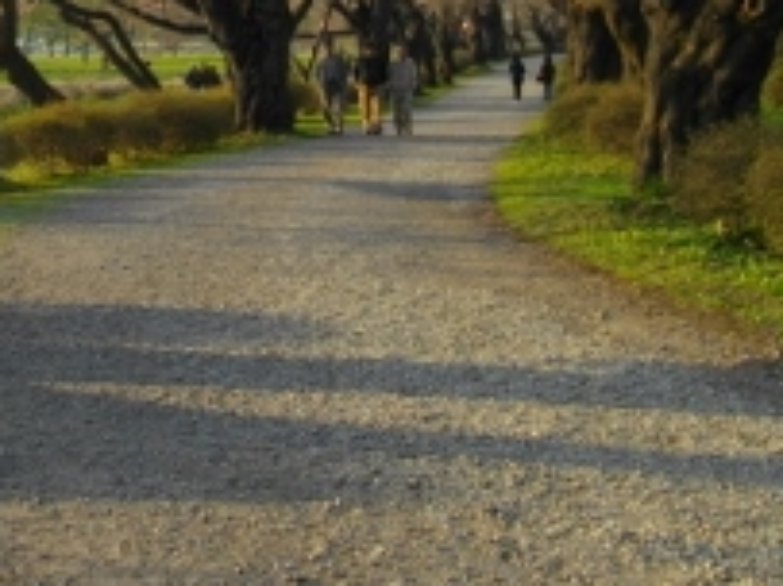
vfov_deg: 17.7
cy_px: -118
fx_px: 1786
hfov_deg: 24.6
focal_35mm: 79
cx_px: 274
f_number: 2.9
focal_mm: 5.7
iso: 100
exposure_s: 1/320
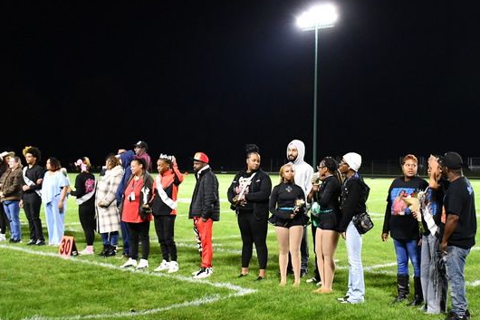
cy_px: 213
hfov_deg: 34.4
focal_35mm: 58
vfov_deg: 23.3
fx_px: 773
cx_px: 286
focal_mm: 20
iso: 2800
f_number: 3.5
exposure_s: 1/125
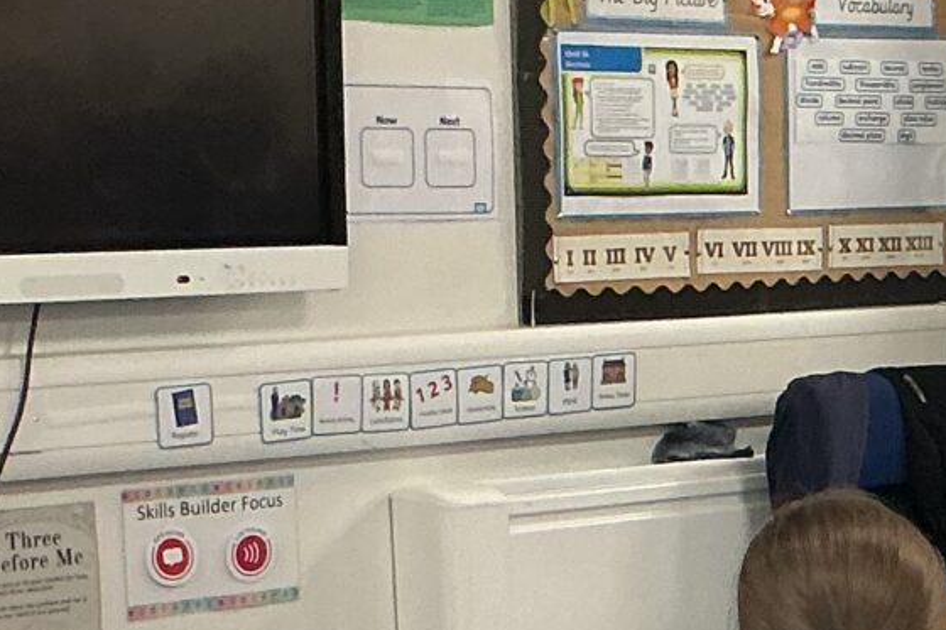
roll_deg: -2.2
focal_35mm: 138
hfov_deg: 13.8
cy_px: 845
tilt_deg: -13.9
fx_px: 3625
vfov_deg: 9.7
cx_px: 1480
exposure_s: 1/60
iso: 100
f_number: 1.8
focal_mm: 3
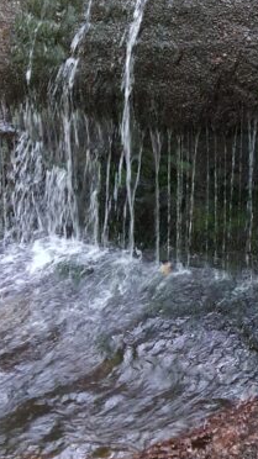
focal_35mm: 78
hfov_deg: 15.5
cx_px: 153
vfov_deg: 25.1
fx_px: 949
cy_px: -56
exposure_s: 1/50
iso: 500
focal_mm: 4.32
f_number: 1.7
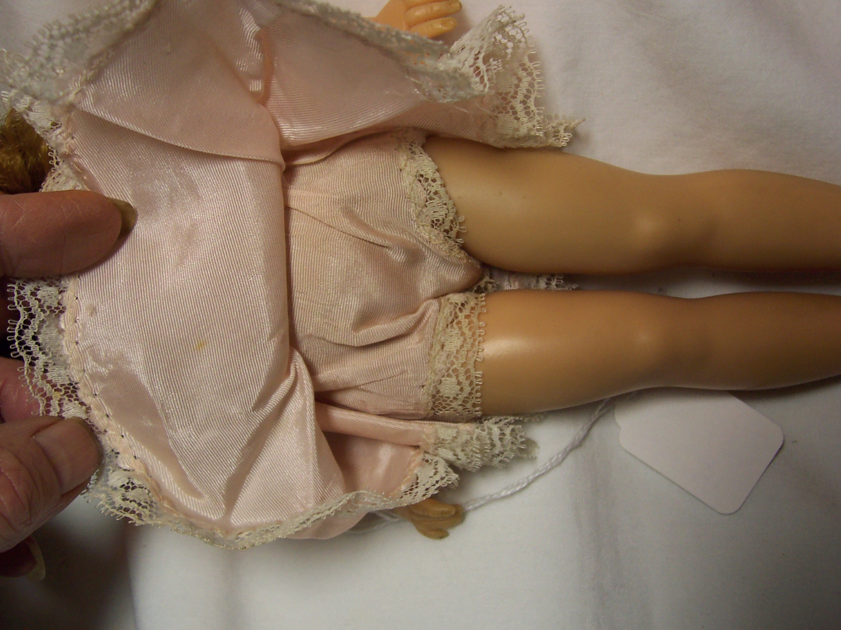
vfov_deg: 38.7
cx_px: 420
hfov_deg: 50.1
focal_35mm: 37
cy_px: 315
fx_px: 899
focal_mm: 5.6
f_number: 2.8
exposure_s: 1/45
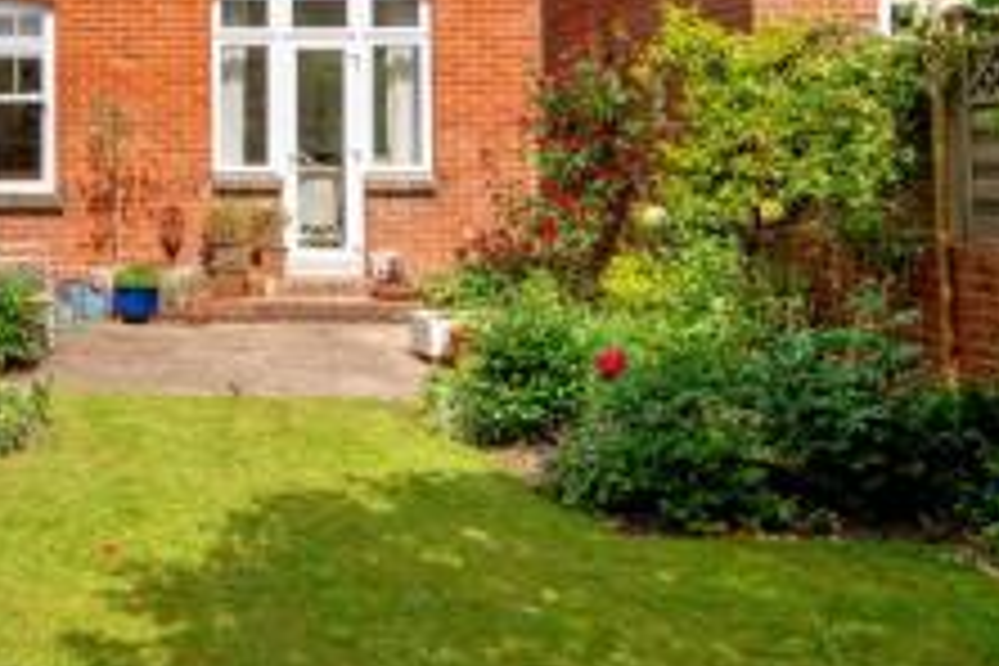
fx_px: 1249
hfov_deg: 37.5
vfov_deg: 29.0
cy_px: 101
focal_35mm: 45
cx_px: -63
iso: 200
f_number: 8
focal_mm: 14
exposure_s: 1/800
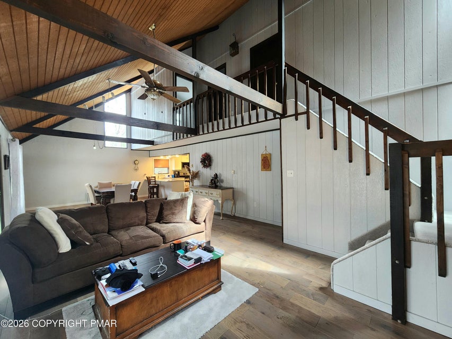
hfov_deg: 106.2
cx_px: 226
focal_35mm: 13
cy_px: 170
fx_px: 170
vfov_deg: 89.9
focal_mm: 2.2
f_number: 2.2
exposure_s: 1/40
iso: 320
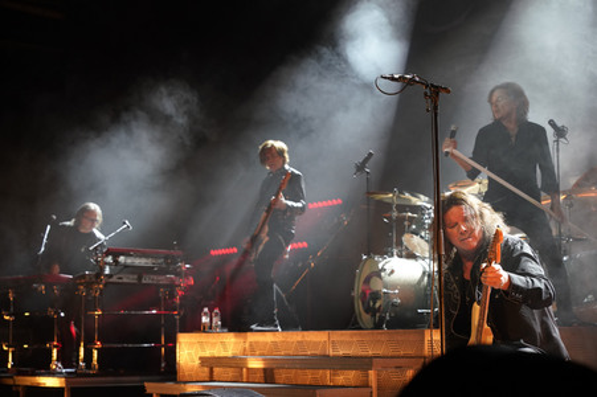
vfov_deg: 19.7
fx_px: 1143
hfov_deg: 29.3
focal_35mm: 69
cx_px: 298
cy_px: 198
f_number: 5.6
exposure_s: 1/320
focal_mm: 69
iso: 1600
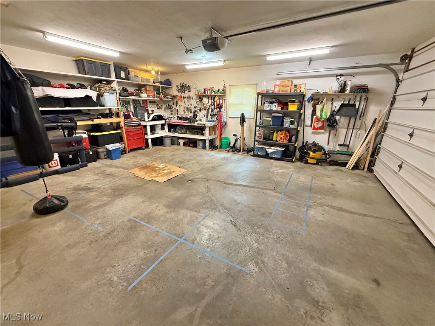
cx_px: 218
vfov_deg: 85.7
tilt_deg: -17.8
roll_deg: -1.0
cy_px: 163
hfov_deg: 102.1
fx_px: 176
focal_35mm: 14
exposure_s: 1/120
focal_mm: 2.22
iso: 640
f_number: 2.2
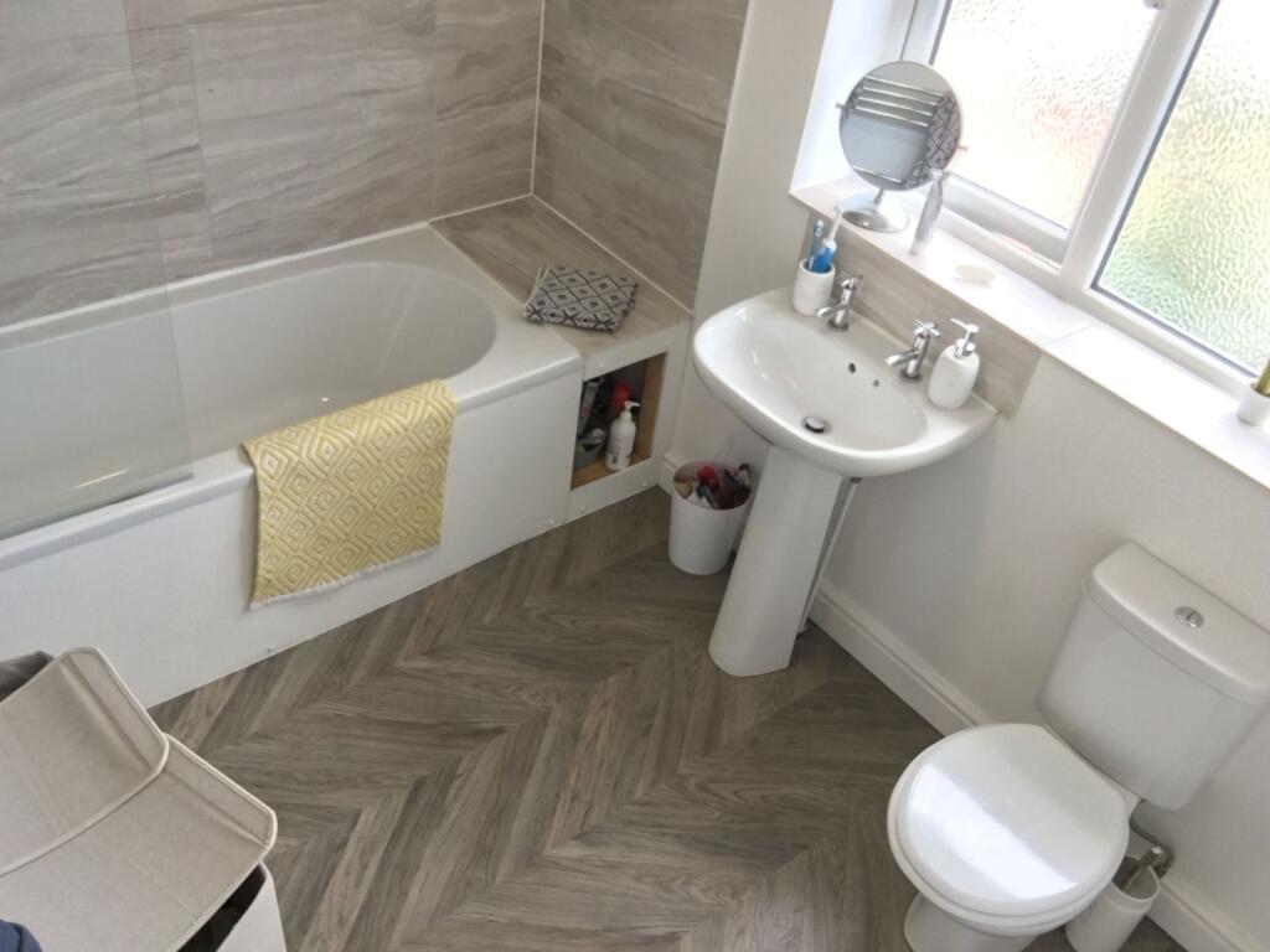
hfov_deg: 58.4
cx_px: 635
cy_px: 476
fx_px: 1137
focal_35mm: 31
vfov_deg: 45.4
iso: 50
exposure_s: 1/50
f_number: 2.2
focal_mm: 2.65
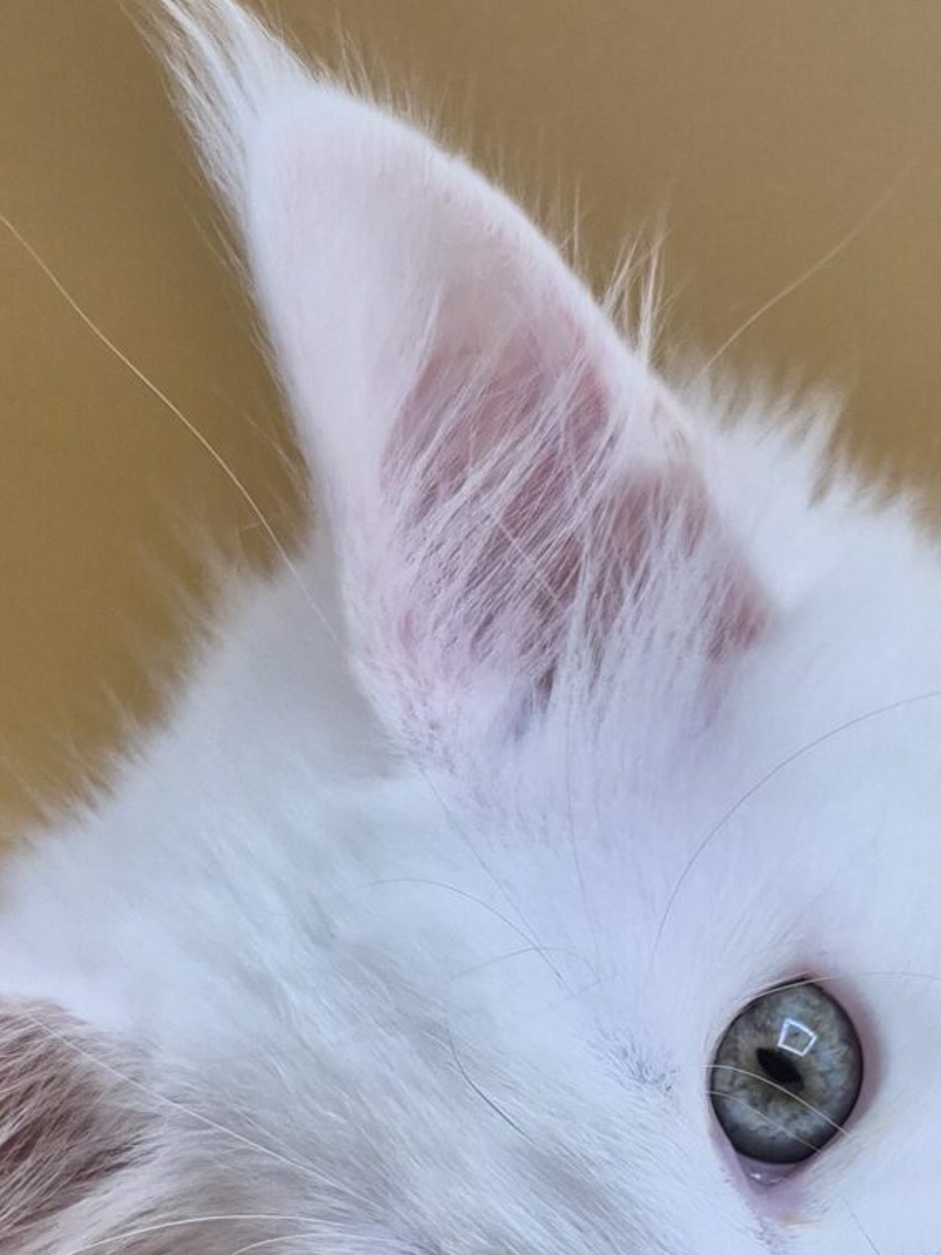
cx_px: 633
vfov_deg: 24.1
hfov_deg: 18.8
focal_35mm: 78
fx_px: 2828
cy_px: 1197
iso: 80
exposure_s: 1/1112
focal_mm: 5.4
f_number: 1.8
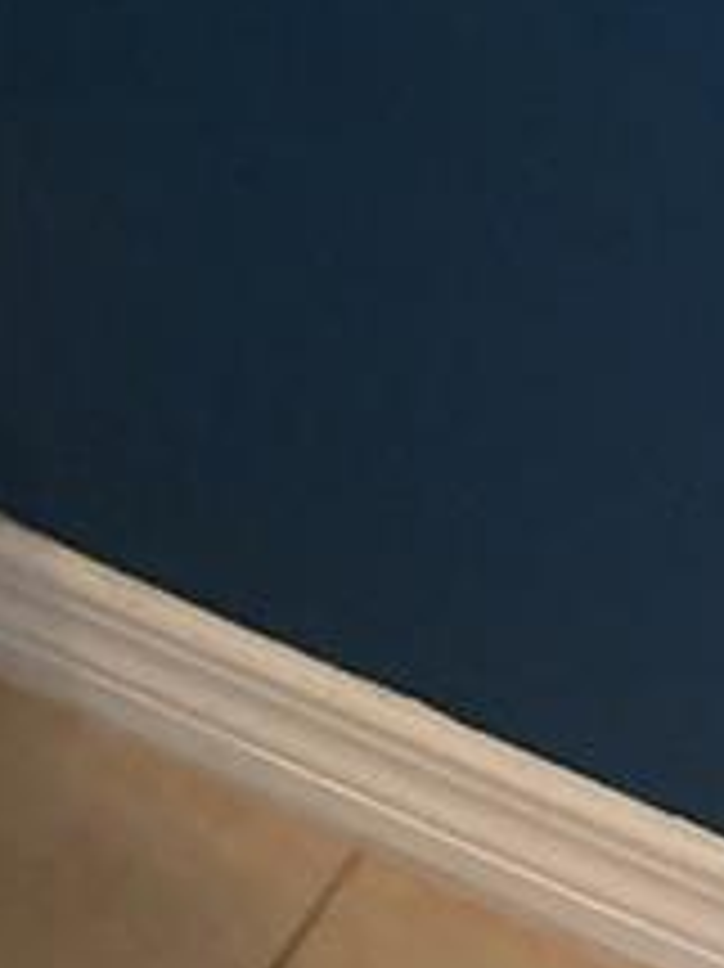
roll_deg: -2.9
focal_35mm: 145
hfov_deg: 9.5
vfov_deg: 11.2
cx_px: -728
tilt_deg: -7.0
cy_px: -1427
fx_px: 4048
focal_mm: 5.96
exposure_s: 1/60
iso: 250
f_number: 1.6
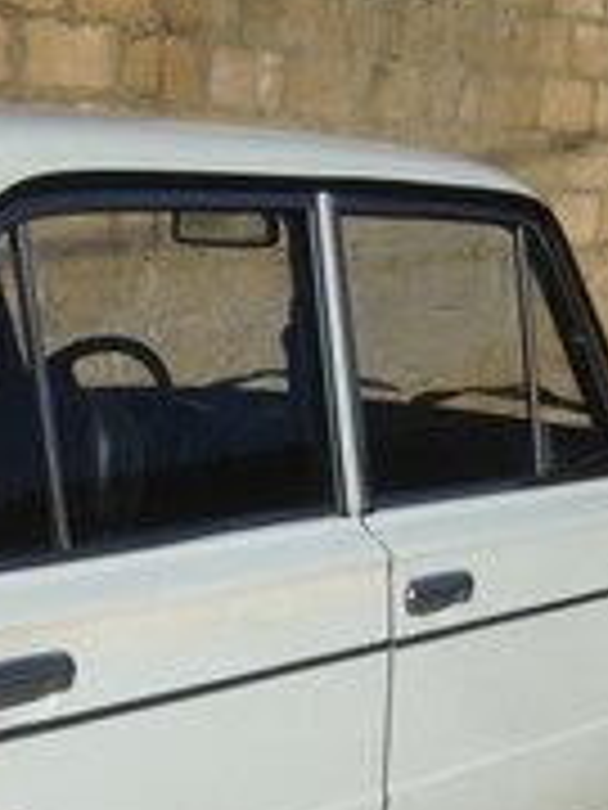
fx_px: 2131
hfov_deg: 16.1
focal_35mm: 91
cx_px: 77
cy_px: 1017
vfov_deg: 20.0
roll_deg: -1.6
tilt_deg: -19.2
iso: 50
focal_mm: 4.12
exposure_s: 1/6024
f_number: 2.4
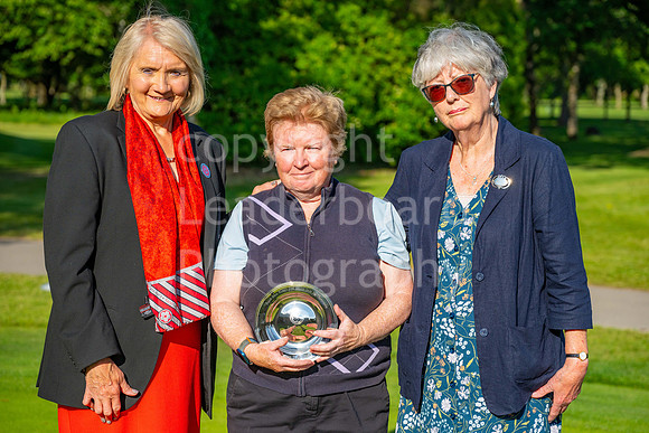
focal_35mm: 91
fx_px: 1641
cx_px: 324
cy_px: 216
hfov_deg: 22.4
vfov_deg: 15.0
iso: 200
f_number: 5
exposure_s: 1/2000
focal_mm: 91
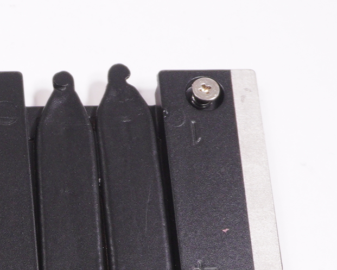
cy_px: 398
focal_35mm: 170
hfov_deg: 10.5
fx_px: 1699
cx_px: -297
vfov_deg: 8.9
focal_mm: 25
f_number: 5.6
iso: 400
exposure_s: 1/160
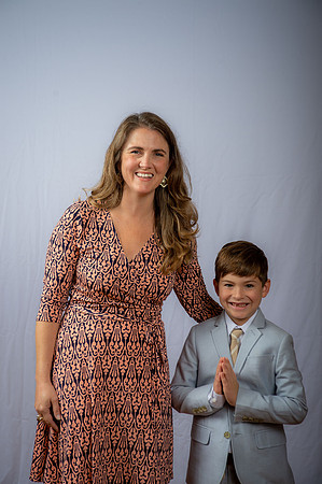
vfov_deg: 30.5
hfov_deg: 20.6
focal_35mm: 66
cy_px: 242
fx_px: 887
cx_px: 161
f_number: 6.3
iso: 250
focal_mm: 66
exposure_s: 1/200
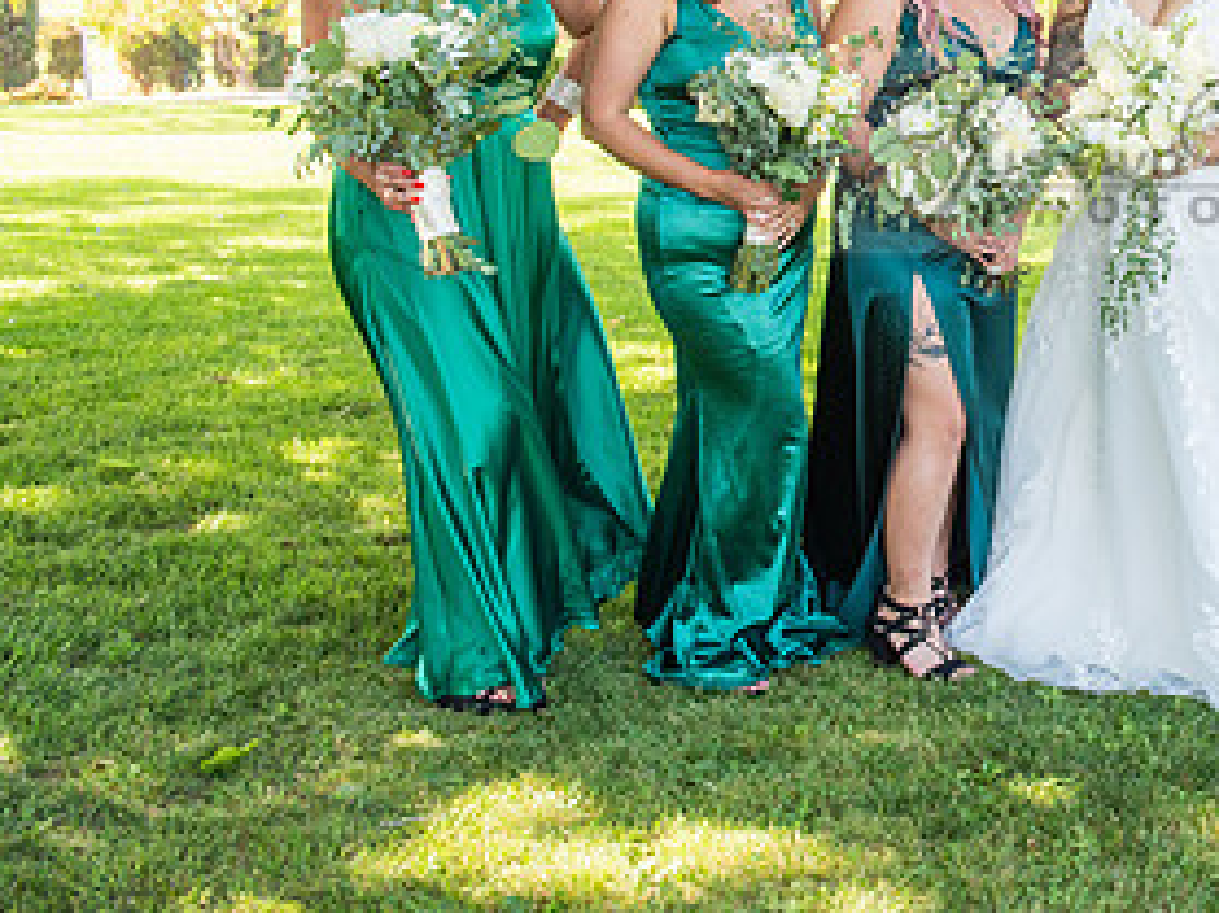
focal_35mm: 58
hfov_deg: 31.0
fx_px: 2042
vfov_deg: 24.7
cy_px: 151
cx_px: 1202
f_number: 6.3
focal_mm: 29
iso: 500
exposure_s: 1/200
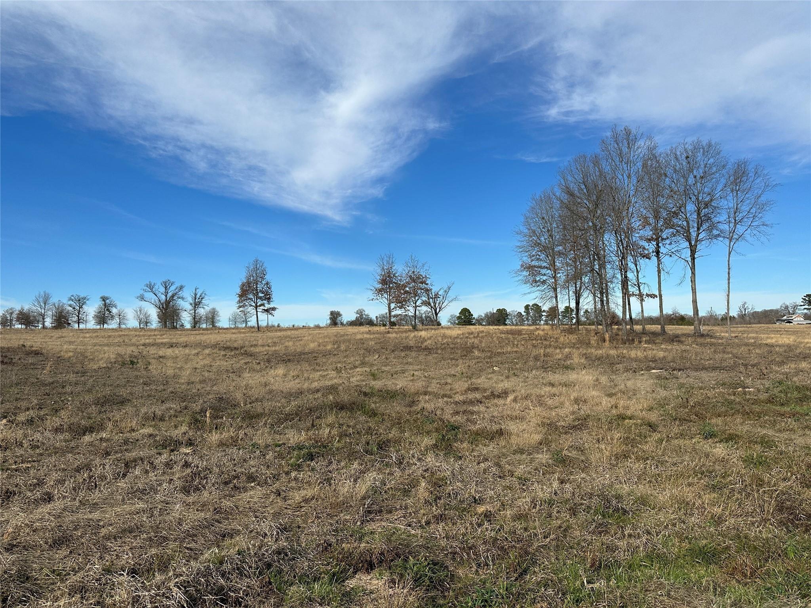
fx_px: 562
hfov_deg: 71.6
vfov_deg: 56.8
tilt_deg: +4.5
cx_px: 406
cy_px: 304
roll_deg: +1.3
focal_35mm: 24
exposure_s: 1/5848
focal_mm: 6.86
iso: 80
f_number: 1.78
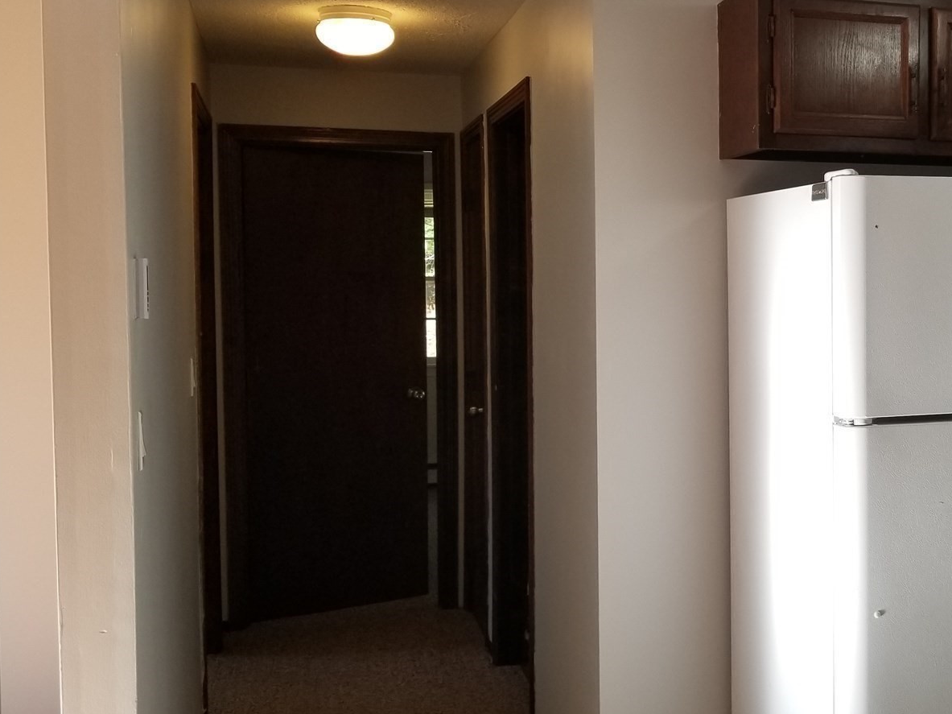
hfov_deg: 40.4
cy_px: 335
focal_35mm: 45
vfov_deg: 32.2
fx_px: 1237
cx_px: 762
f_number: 1.7
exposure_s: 1/120
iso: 64
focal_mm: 4.3
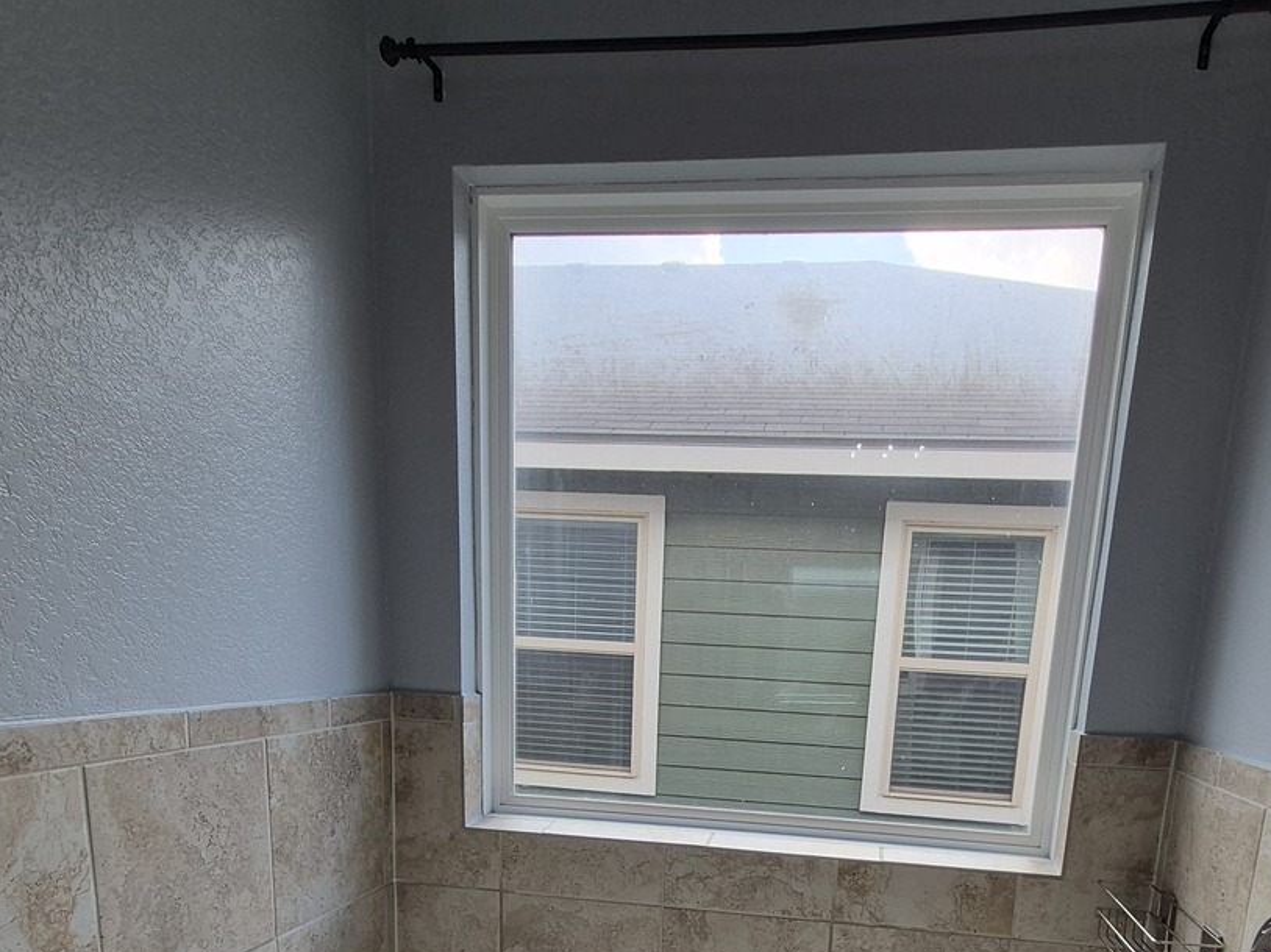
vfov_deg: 52.4
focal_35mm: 23
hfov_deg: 73.7
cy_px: 841
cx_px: 712
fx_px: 844
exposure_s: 1/291
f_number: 2.2
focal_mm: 1.74
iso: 40
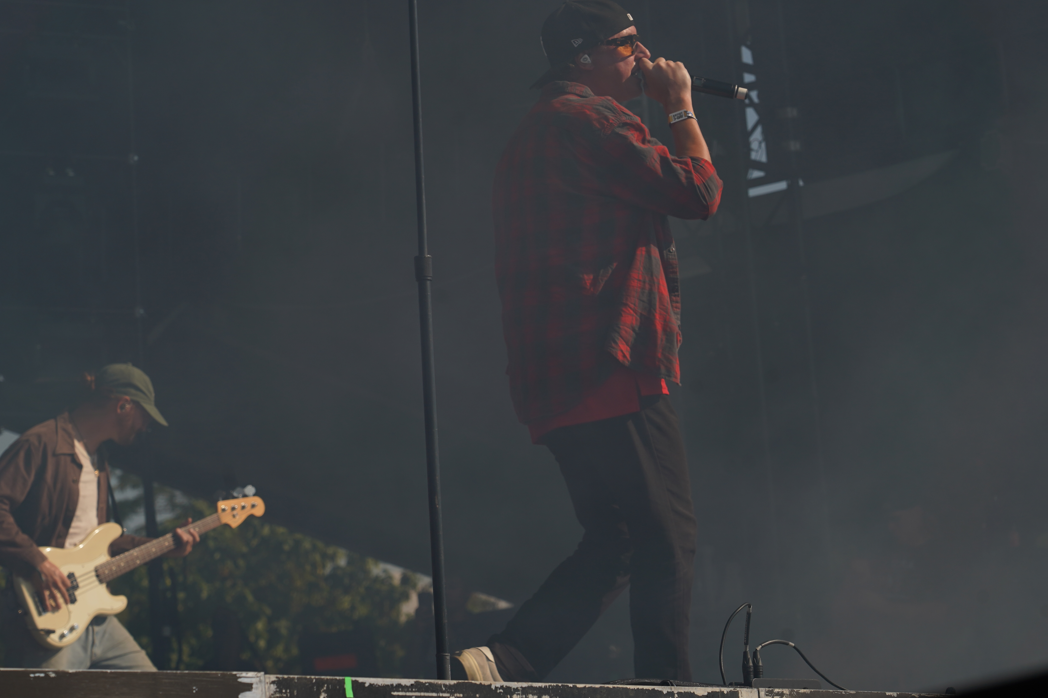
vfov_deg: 10.9
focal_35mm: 126
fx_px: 3668
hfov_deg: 16.3
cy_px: 308
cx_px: 509
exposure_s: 1/800
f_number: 8
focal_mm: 105
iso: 100
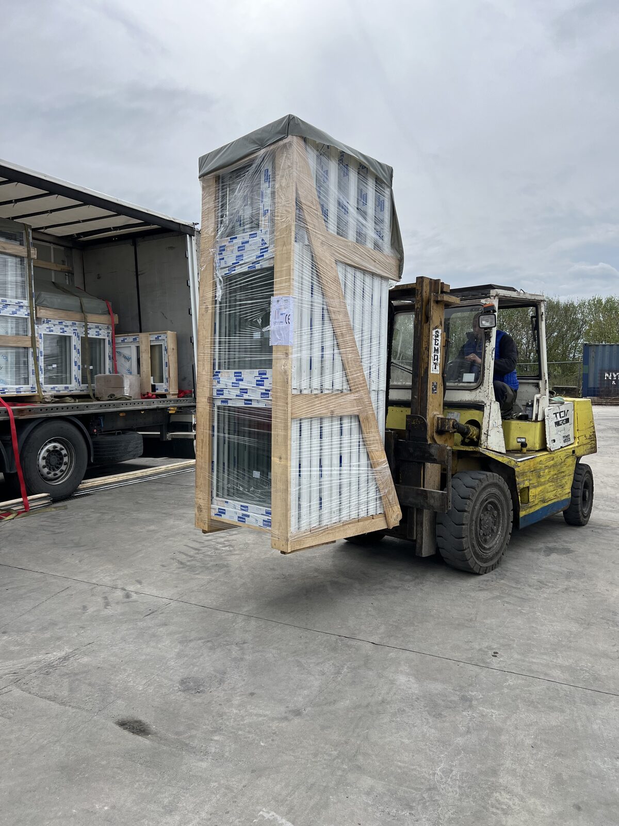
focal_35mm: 26
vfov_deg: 67.3
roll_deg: +0.1
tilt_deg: -1.8
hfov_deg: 53.1
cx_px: 310
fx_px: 620
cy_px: 413
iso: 50
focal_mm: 5.7
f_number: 1.5
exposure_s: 1/3704
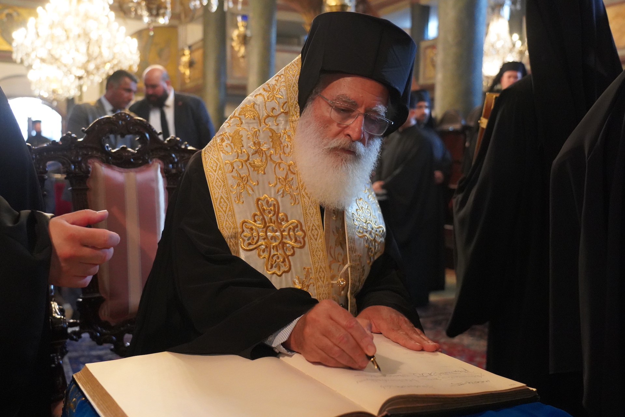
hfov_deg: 51.9
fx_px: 642
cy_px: 208
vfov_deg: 35.9
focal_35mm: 37
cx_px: 312
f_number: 4
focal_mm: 37
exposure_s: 1/160
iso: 10000
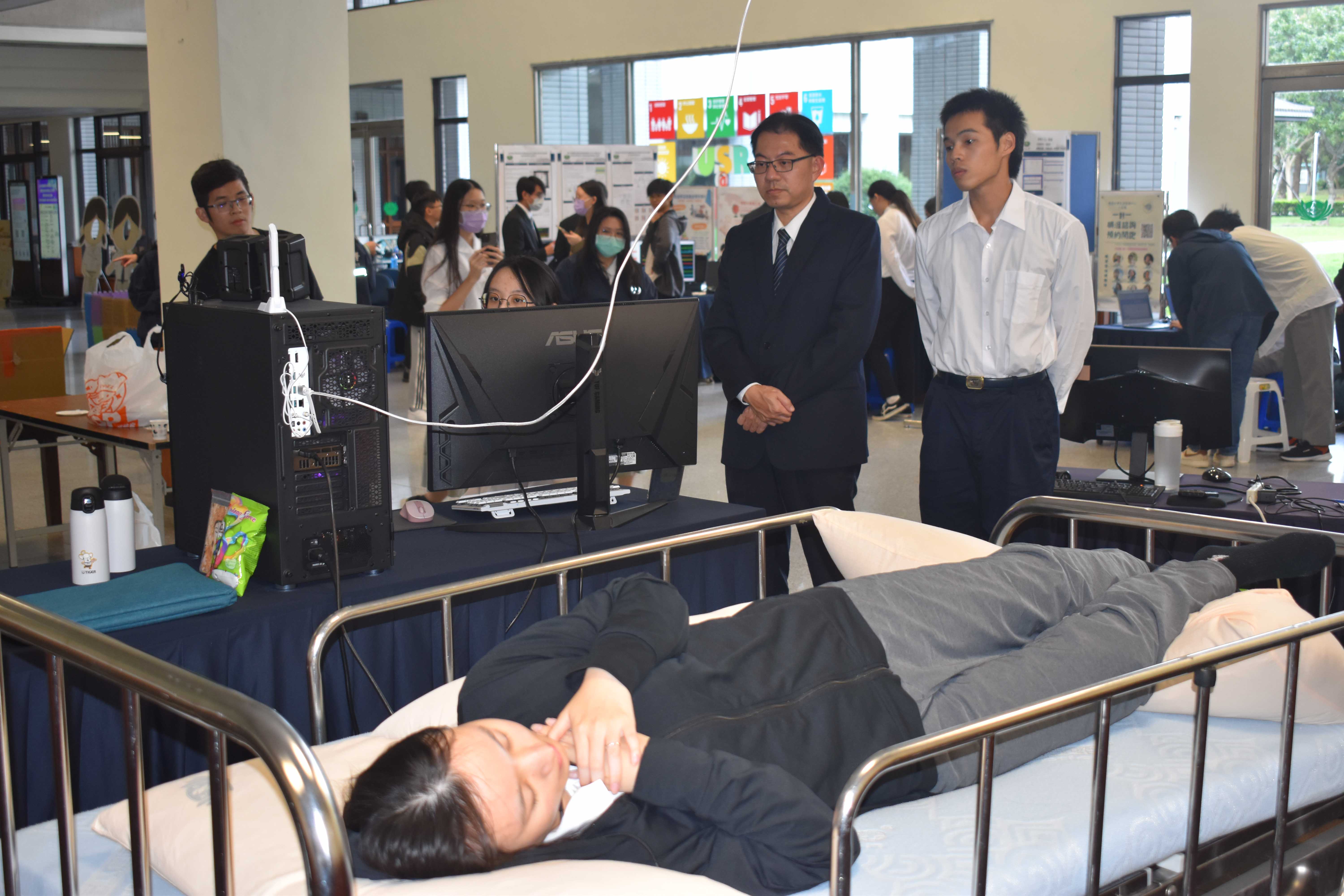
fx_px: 1792
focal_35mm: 48
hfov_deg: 41.1
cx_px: 672
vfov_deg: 28.1
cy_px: 448
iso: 800
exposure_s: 1/80
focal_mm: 32
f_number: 4.5
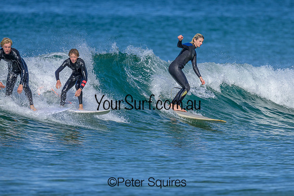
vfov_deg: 1.3
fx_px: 8927
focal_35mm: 1093
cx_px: 201
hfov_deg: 1.9
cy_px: 88
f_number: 6.3
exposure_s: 1/2000
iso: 250
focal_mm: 800
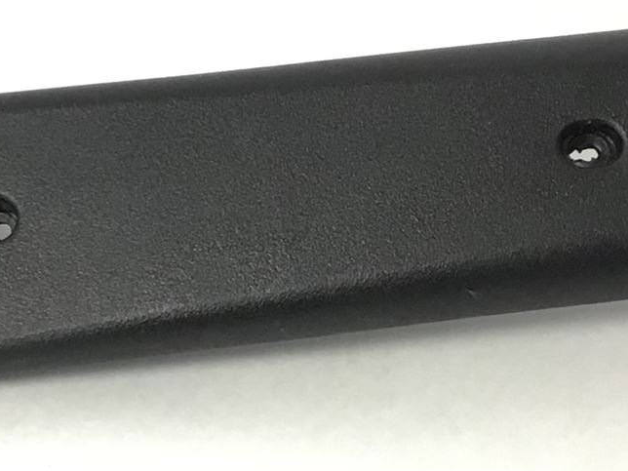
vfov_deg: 13.4
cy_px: 130
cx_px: 182
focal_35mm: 110
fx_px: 1996
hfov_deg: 17.8
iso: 40
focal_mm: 3.3
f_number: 2.4
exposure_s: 1/30
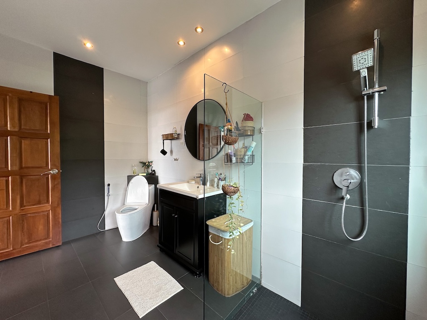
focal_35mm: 14
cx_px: 214
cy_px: 160
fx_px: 173
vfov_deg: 85.7
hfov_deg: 102.1
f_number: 2.2
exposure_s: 1/99
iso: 100
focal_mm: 2.22
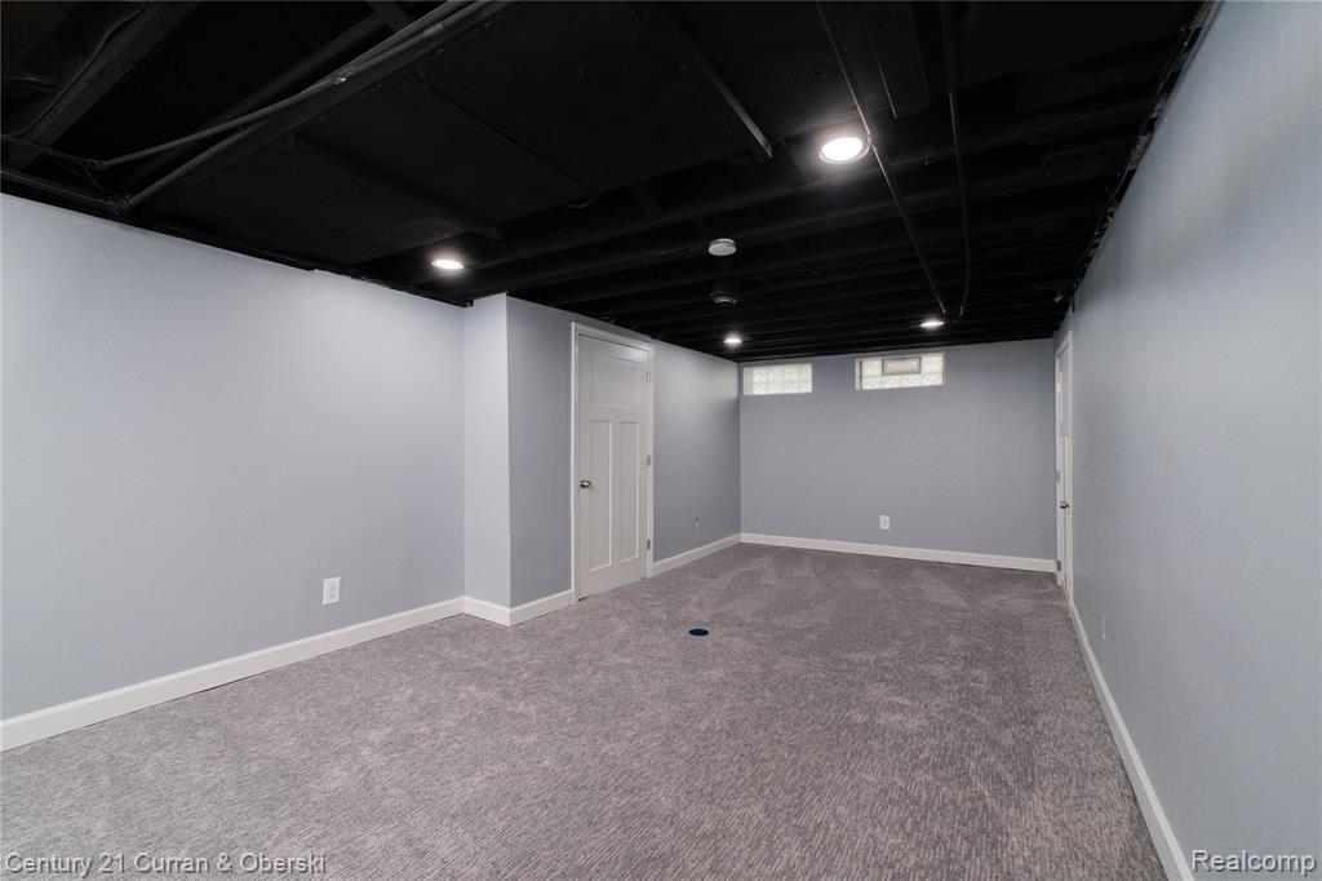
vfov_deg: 77.3
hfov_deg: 100.4
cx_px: 661
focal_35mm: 15
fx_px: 551
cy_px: 440
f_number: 6.4
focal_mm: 10
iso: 800
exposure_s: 1/125
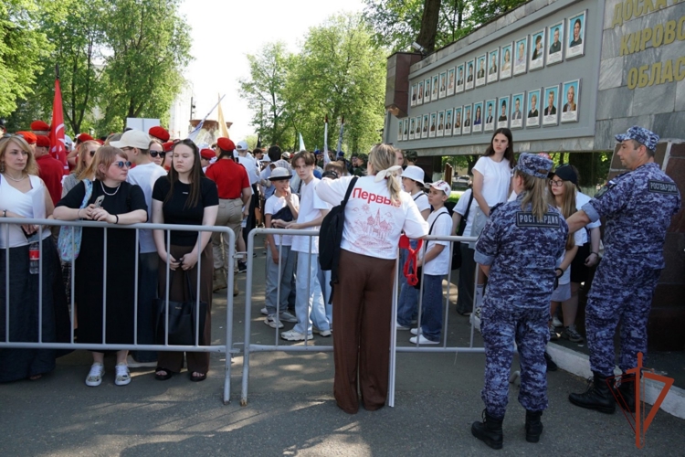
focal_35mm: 27
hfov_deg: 67.4
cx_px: 342
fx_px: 514
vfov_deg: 47.9
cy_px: 228
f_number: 4.5
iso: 100
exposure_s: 1/160
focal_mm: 18
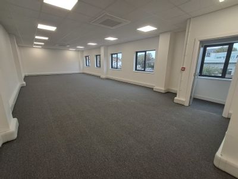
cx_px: 119
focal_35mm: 16
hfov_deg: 94.5
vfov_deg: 78.1
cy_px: 90
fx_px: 110
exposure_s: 1/60
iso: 50
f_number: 2.2
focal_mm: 1.64
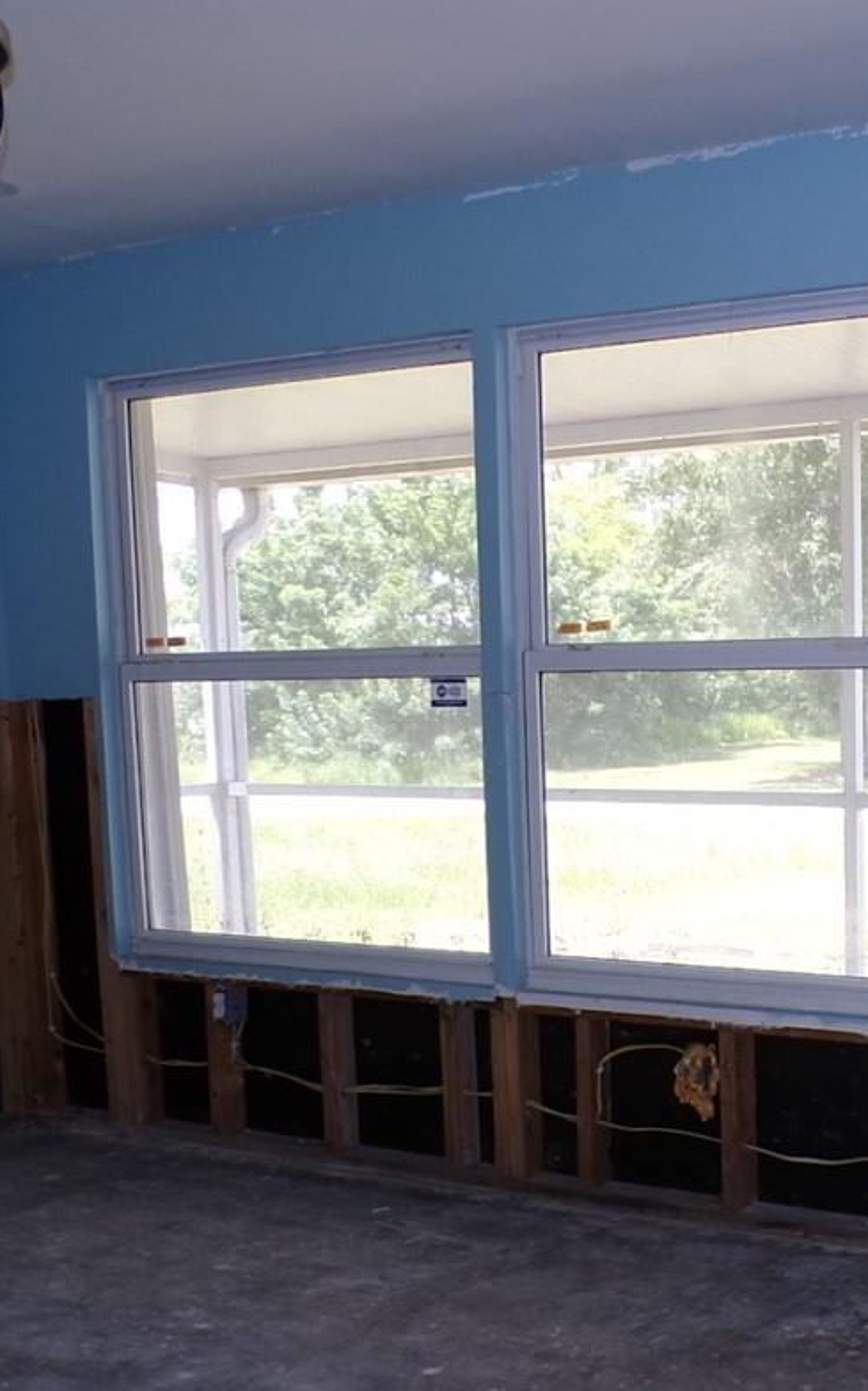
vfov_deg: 38.4
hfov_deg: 23.8
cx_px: 861
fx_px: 1969
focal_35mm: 52
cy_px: 936
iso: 100
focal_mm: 4.3
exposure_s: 1/60
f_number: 3
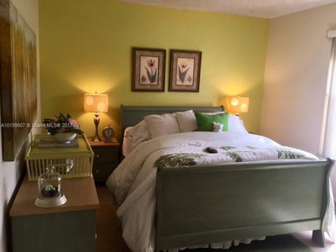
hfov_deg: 58.4
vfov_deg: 45.4
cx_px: 168
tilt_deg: -10.3
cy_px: 126
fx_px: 301
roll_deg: -3.3
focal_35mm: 31
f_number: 2.4
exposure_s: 1/60
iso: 25
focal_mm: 3.3
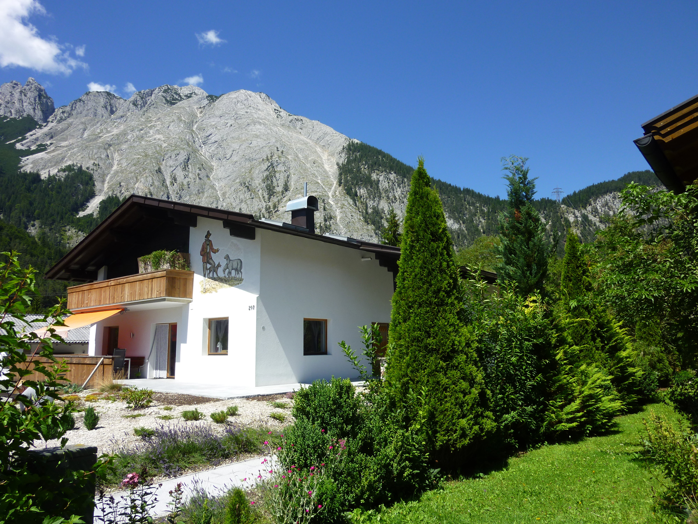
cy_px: 262
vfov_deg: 54.9
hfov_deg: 69.4
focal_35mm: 25
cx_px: 349
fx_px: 504
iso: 80
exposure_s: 1/640
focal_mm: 4.5
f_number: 3.3
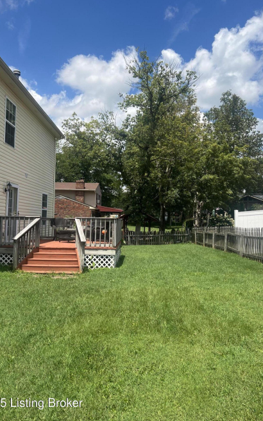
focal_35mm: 28
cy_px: 208
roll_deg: -1.3
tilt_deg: +2.9
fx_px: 321
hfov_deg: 44.5
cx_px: 130
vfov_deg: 66.5
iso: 50
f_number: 1.5
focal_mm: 5.7
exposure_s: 1/4115
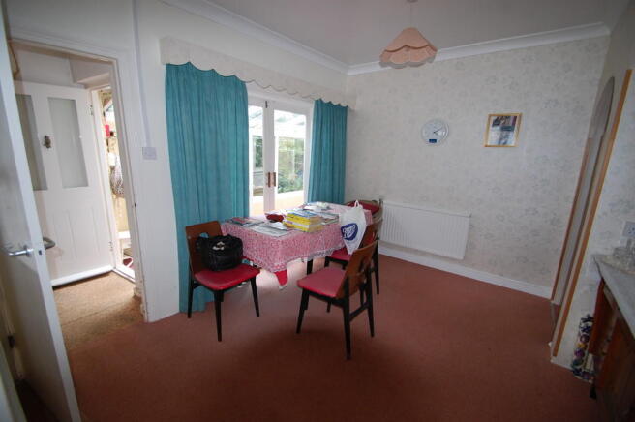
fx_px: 264
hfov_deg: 100.4
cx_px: 318
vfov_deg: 77.2
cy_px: 211
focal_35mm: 15
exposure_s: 1/60
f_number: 3.5
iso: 400
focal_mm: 10
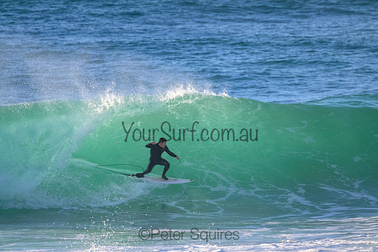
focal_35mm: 800
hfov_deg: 2.6
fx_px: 8402
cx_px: 189
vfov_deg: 1.7
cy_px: 126
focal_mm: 800
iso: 2800
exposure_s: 1/2000
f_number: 11
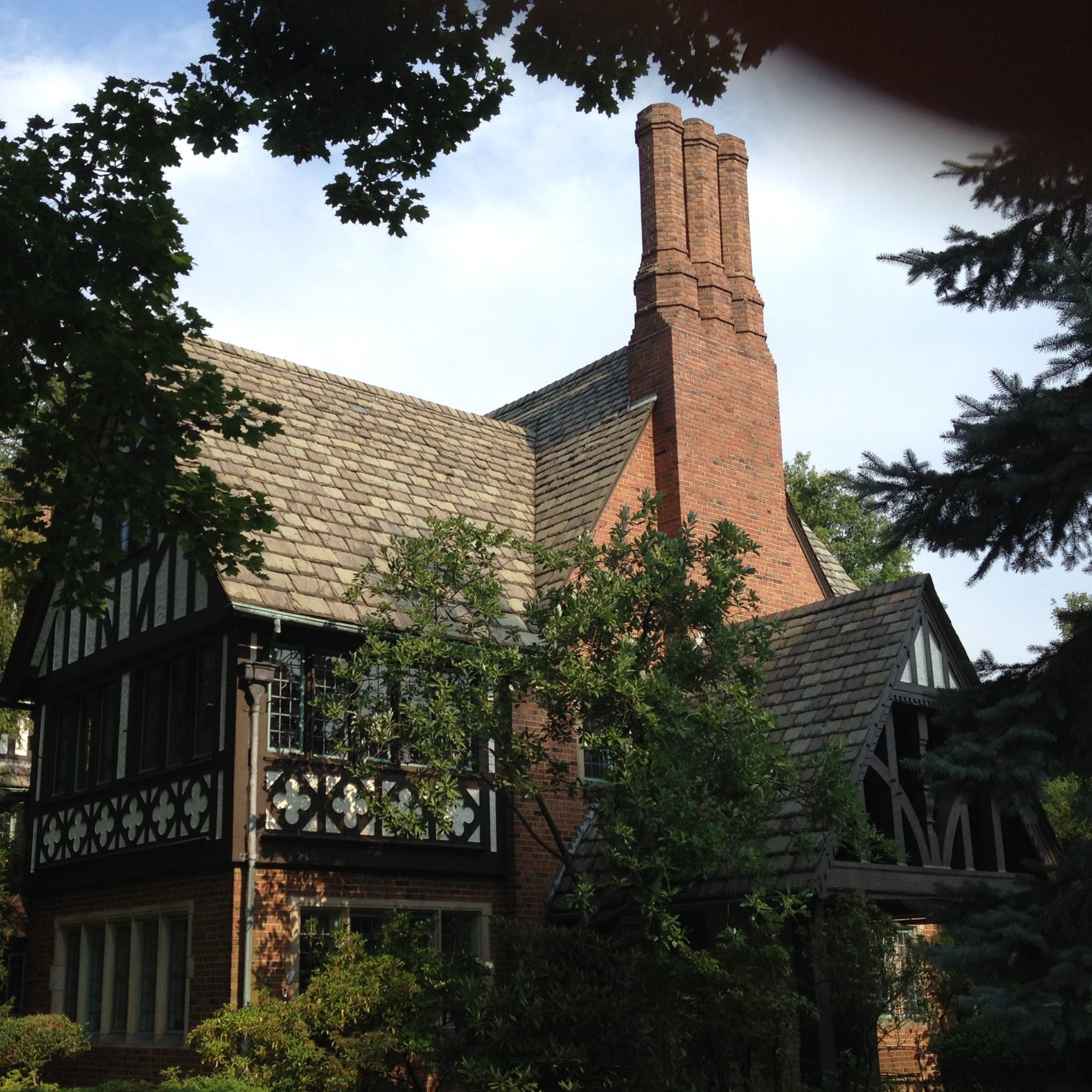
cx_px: 389
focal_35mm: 45
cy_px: 581
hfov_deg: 37.3
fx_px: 1606
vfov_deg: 37.5
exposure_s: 1/1082
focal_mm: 4.28
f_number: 2.4
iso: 50
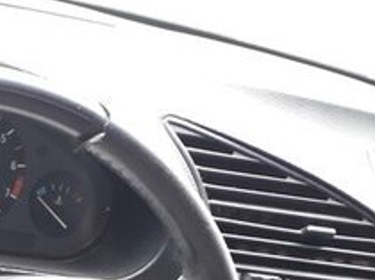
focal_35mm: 85
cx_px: 159
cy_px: 420
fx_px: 920
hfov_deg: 23.0
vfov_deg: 15.9
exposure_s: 1/50
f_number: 1.9
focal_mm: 3.6
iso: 80
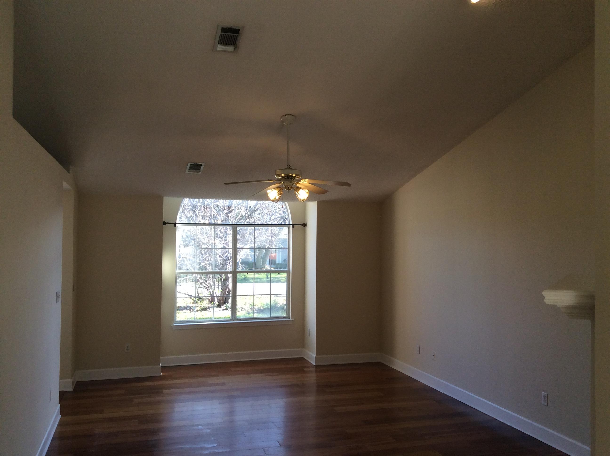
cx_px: 305
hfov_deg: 56.9
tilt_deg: +1.3
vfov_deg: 44.1
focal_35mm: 32
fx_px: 563
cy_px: 228
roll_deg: +0.6
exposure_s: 1/120
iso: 50
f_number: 2.4
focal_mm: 3.3
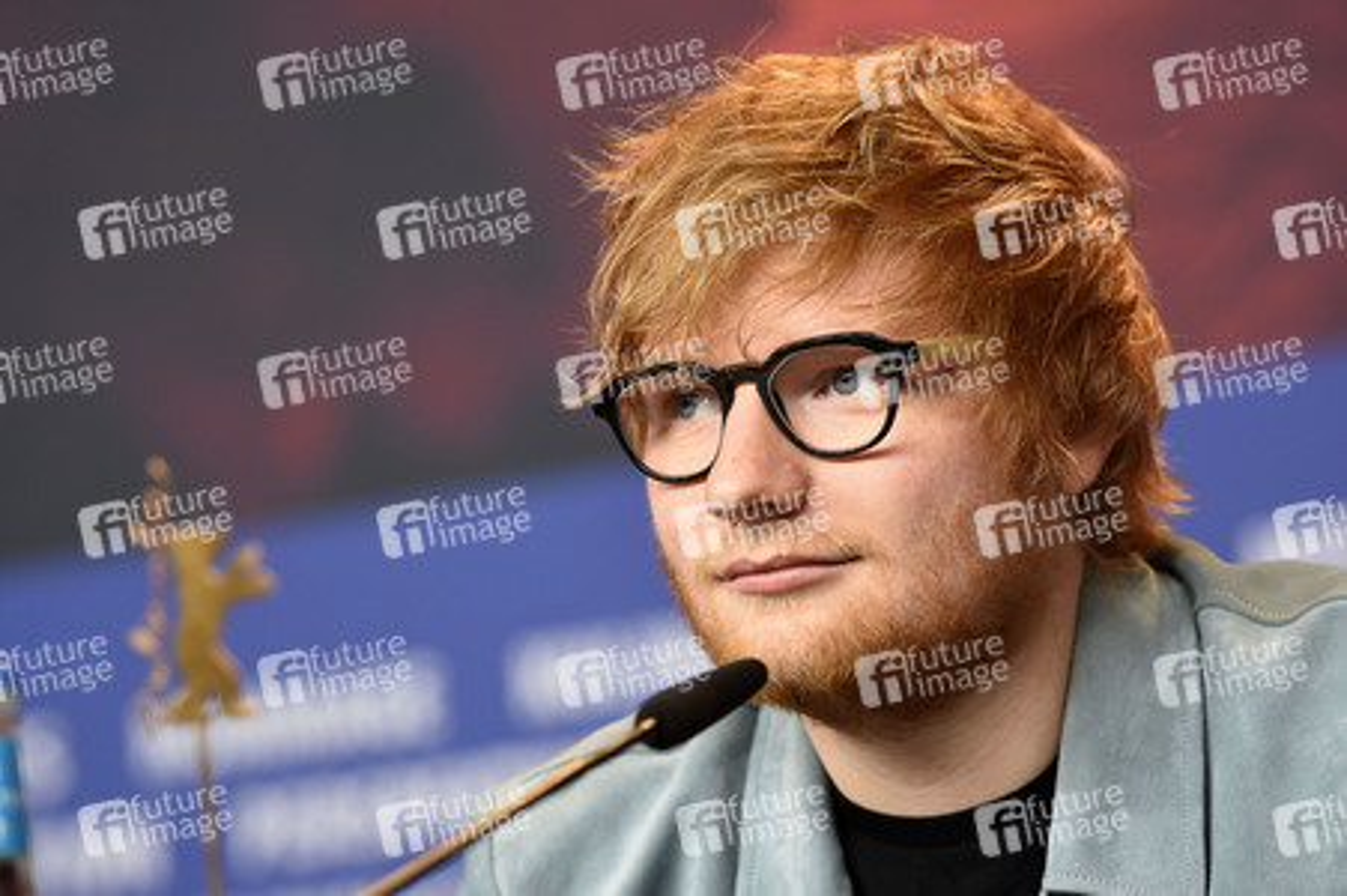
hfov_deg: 9.2
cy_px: 448
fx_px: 8412
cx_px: 674
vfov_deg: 6.1
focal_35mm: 225
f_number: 3.2
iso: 640
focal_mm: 150
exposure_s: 1/200
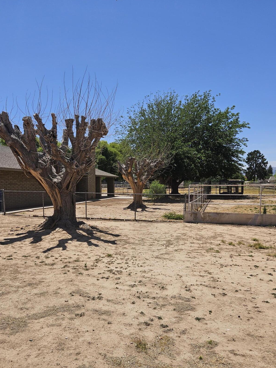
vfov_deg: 61.4
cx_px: 131
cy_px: 211
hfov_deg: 48.2
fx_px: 308
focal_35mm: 29
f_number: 1.8
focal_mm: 5.4
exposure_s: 1/3399
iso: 25
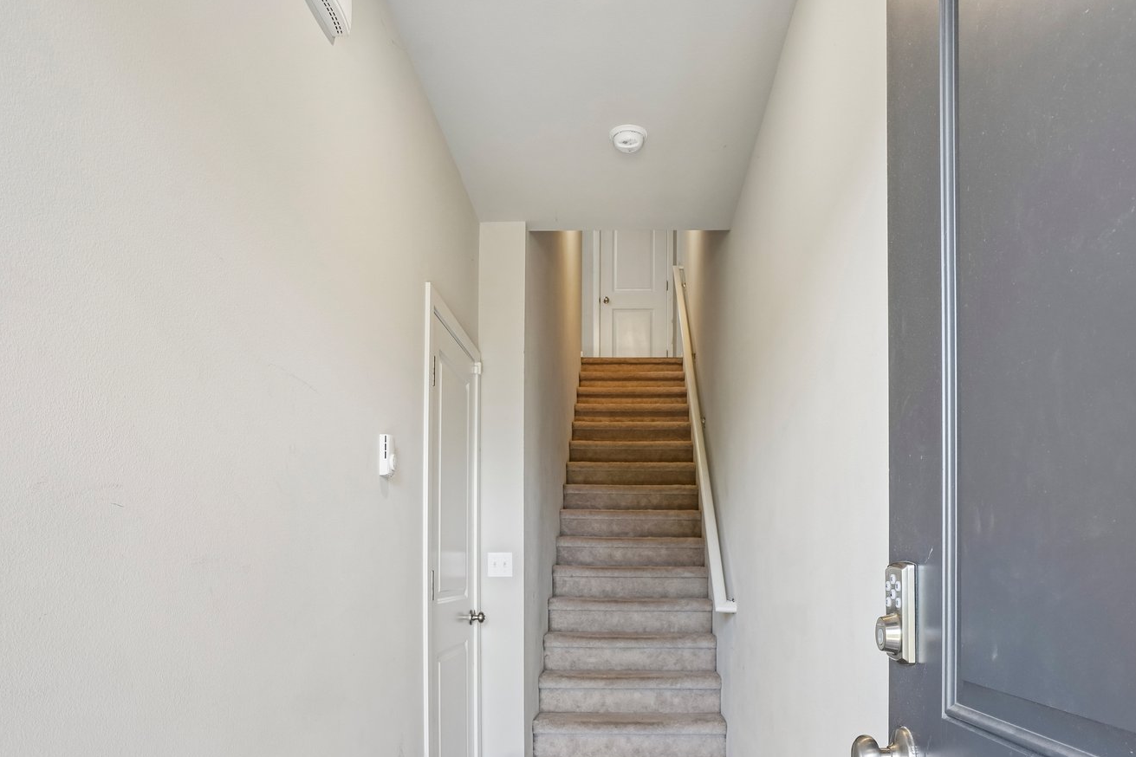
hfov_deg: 71.3
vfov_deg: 49.3
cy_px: 568
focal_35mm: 25
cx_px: 622
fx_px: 789
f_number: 8
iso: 400
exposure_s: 1/20
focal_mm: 16
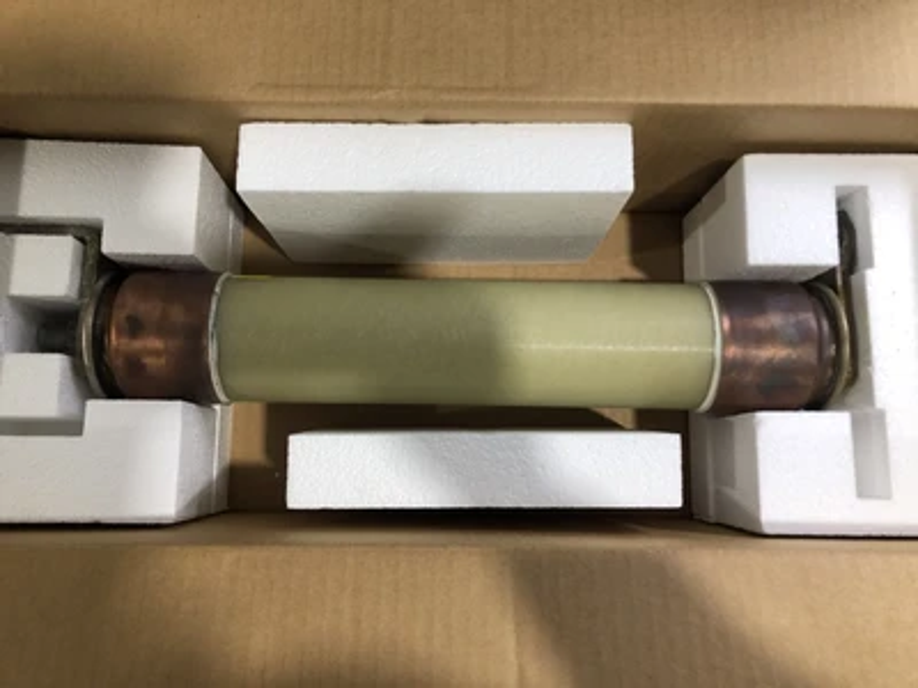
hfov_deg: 63.4
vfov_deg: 49.7
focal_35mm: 28
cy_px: 344
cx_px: 459
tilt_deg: -80.9
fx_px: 743
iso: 25
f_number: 1.8
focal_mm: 3.99
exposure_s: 1/40
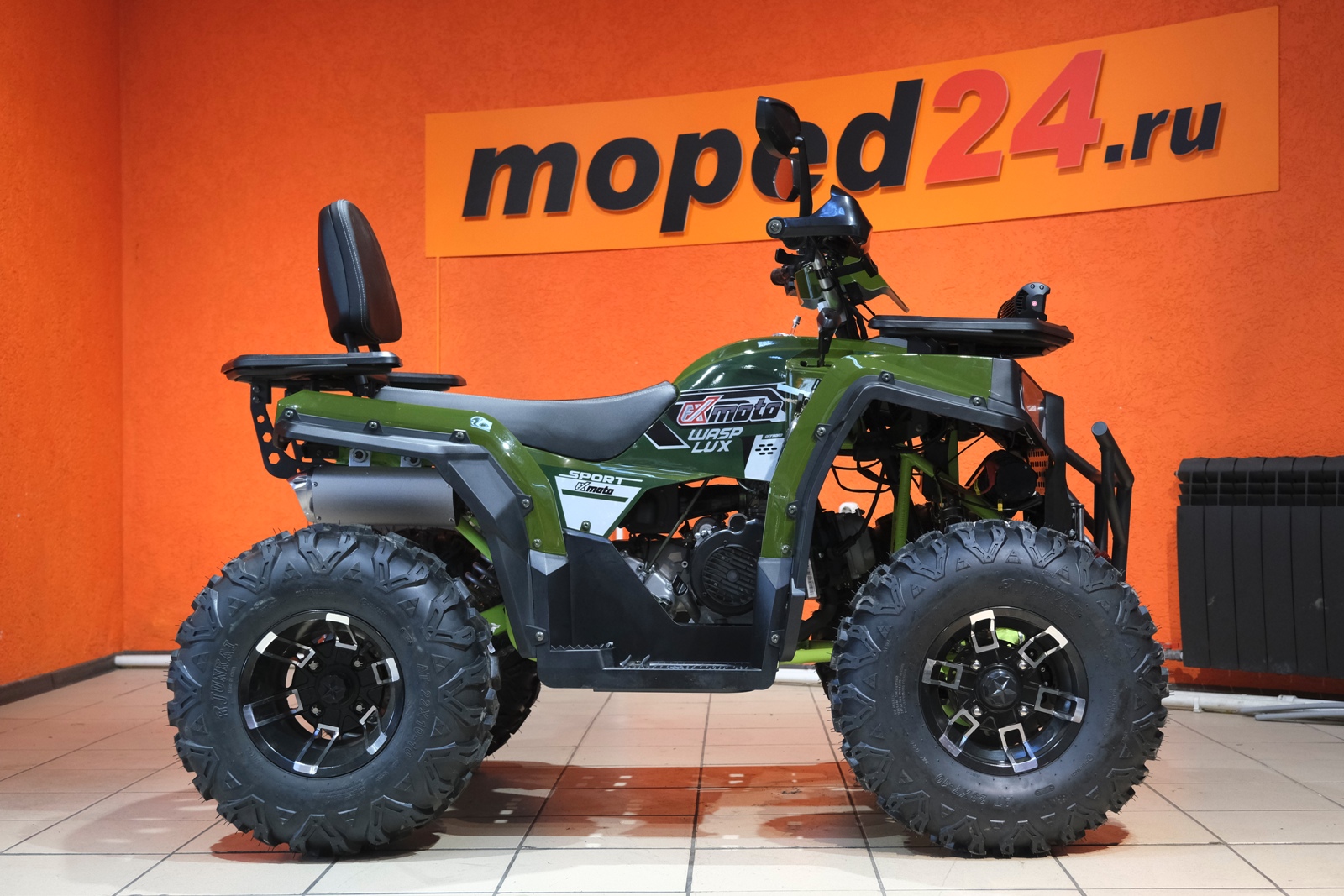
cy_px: 448
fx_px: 1643
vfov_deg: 30.5
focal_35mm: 44
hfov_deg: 44.5
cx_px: 672
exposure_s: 1/100
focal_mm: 29.2
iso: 2000
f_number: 4
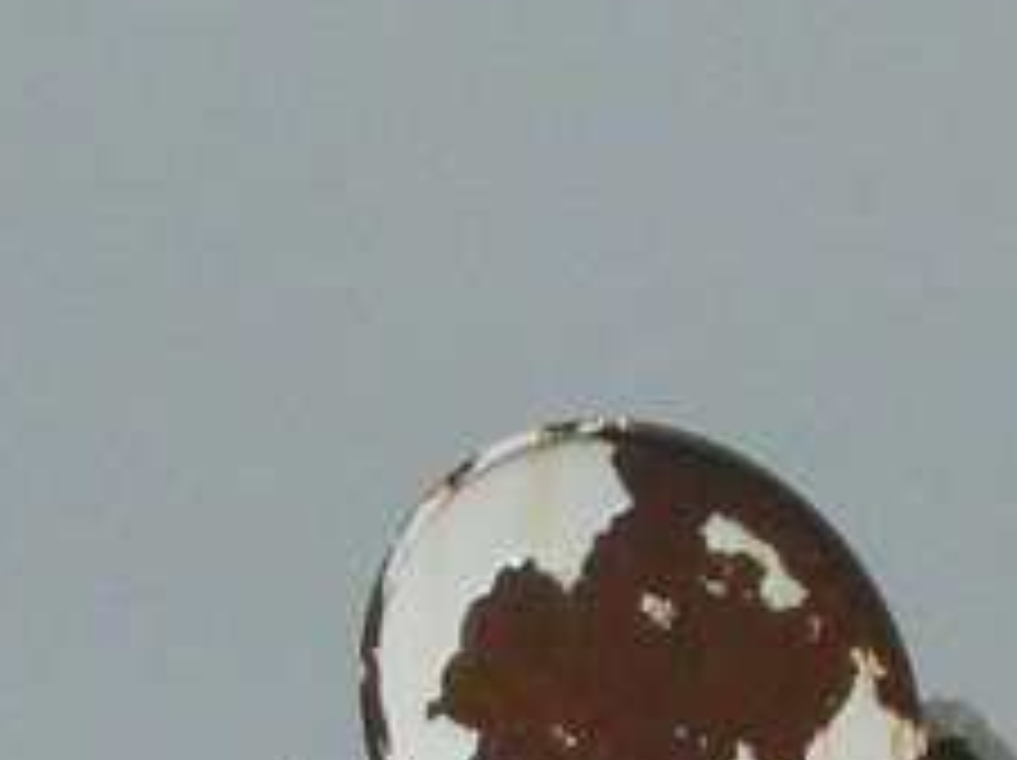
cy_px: 917
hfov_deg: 1.6
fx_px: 35453
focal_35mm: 1208
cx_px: 310
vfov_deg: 1.2
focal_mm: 41.3
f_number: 5.6
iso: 400
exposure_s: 1/400
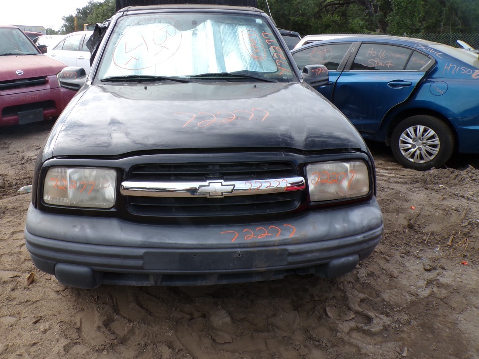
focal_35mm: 28
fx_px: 387
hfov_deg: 63.2
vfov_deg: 49.6
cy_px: 154
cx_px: 206
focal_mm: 4.3
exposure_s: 1/140
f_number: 5.8
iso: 100
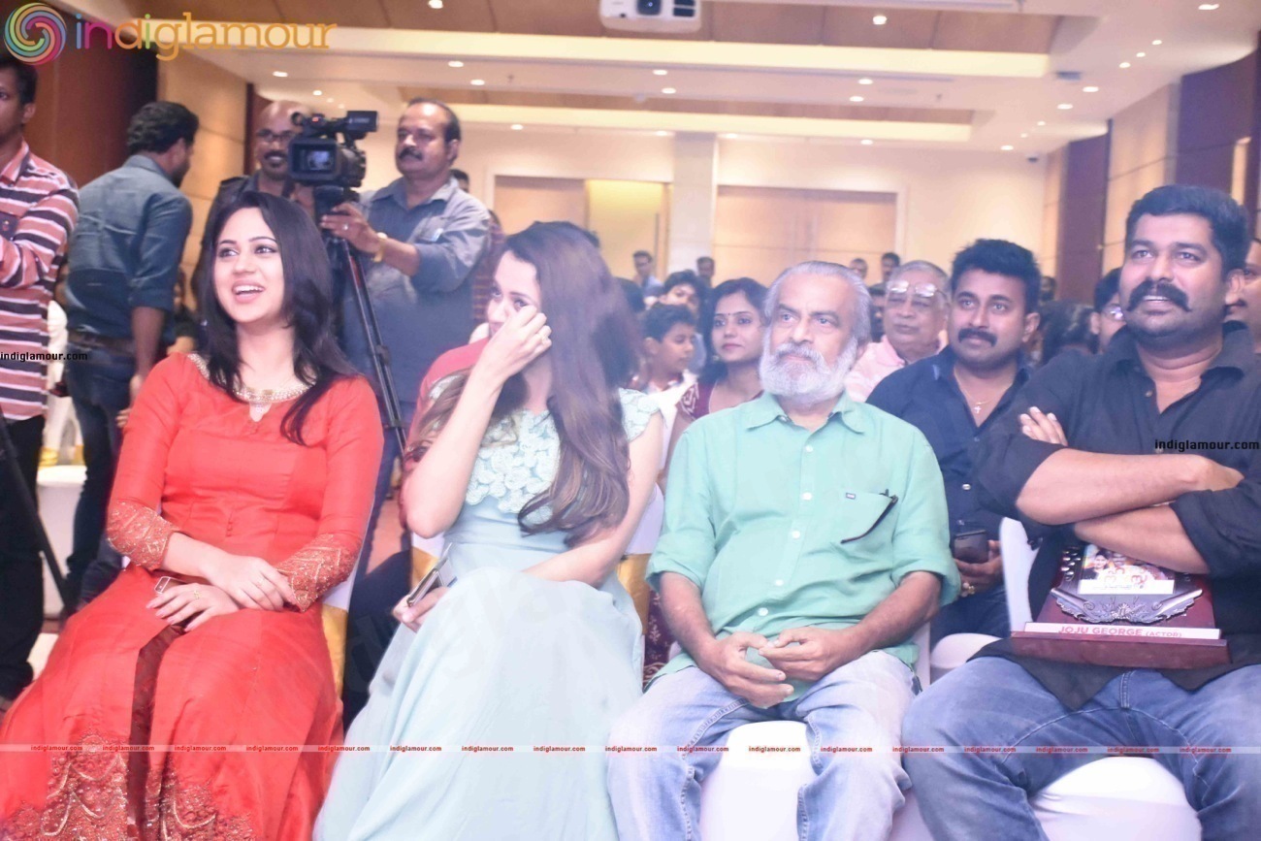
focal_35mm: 52
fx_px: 1839
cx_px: 630
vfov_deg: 25.8
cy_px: 420
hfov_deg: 37.8
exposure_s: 1/80
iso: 8000
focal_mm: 35
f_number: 4.2
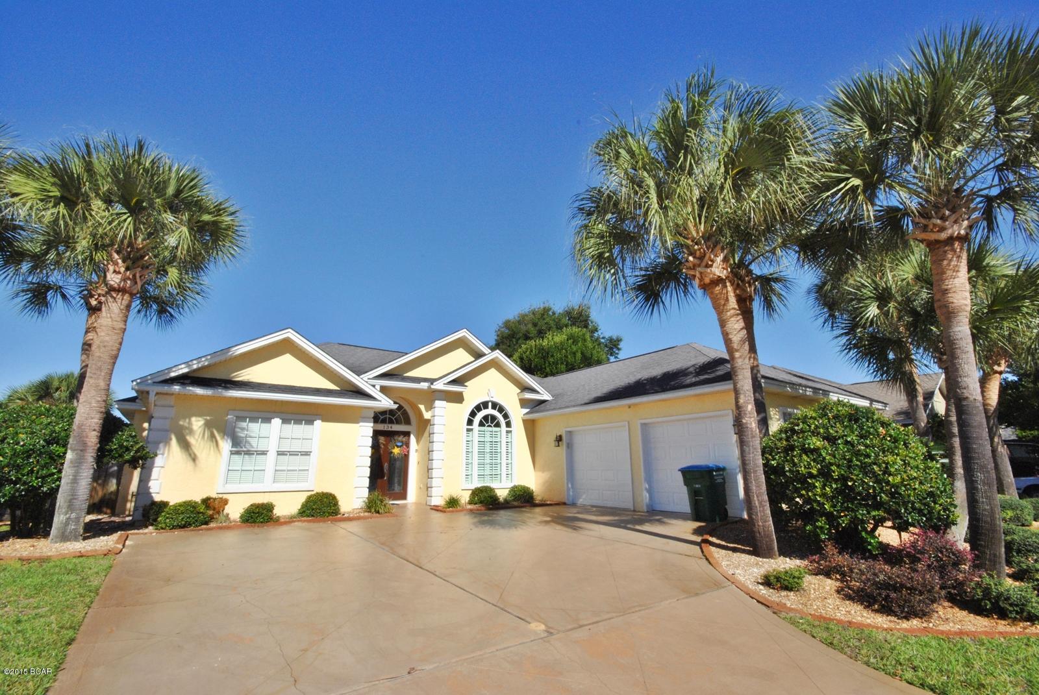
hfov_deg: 100.3
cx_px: 520
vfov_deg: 77.5
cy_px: 348
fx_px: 433
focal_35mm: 15
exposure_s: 1/200
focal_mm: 10
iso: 400
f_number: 20
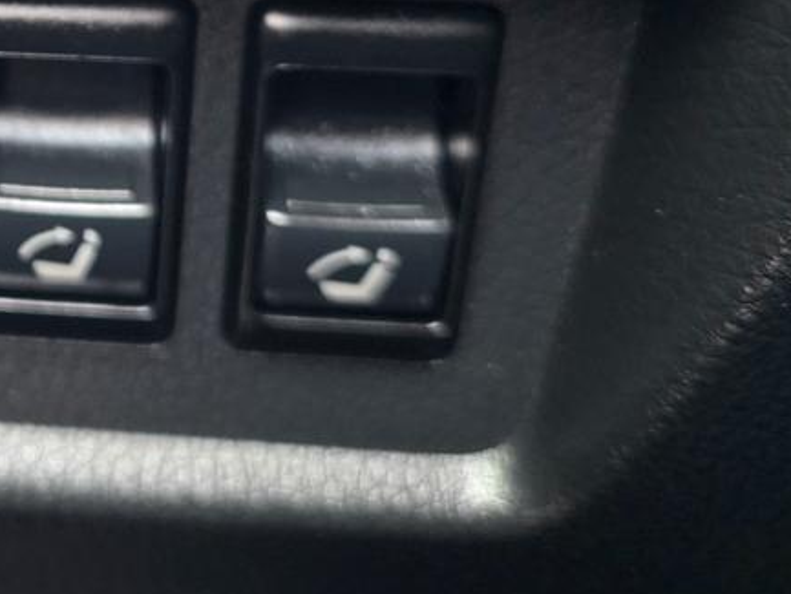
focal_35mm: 68
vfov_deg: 20.7
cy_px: -37
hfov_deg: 25.3
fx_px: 1554
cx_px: -185
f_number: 1.7
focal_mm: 6.25
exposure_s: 1/40
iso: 1250
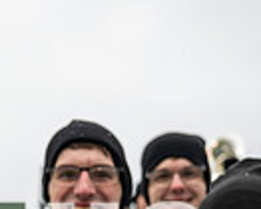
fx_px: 773
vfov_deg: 14.5
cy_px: 296
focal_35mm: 100
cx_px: 58
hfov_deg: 19.0
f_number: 2.8
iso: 160
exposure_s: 1/500
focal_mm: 24
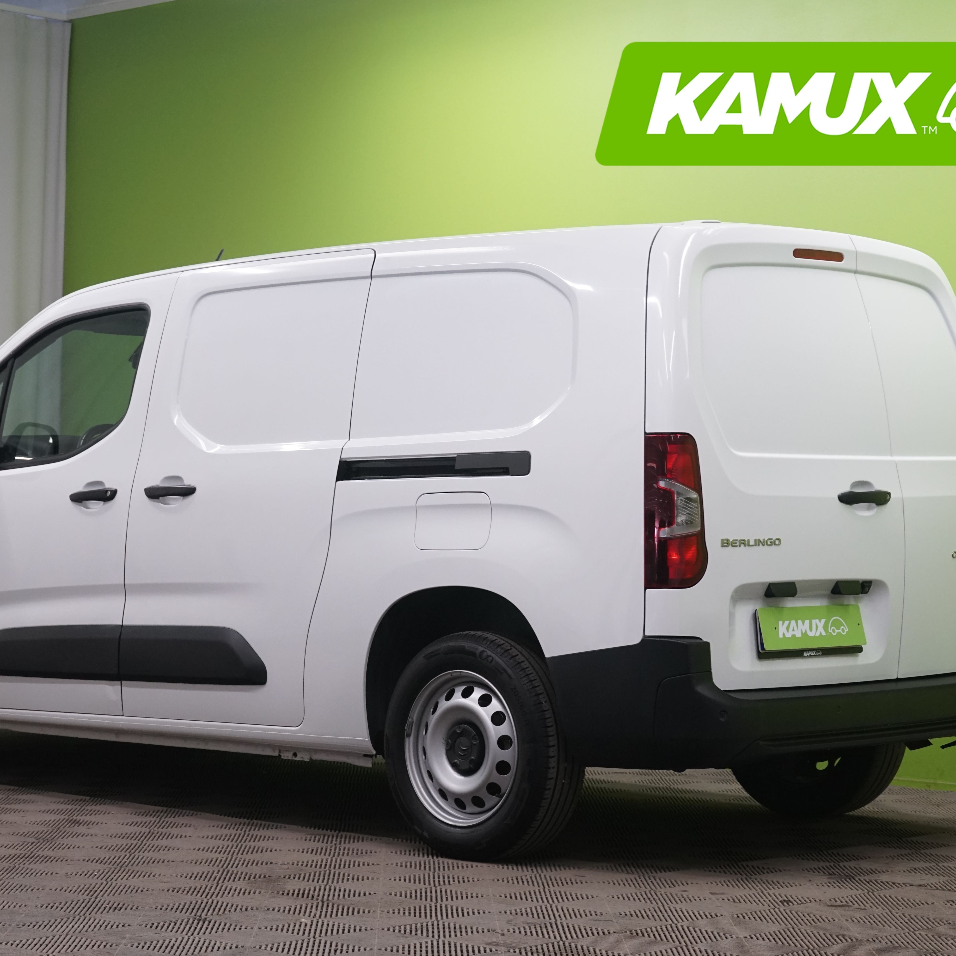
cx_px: 414
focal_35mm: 82
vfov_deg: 21.1
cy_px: 476
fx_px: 2562
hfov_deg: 21.1
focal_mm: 64
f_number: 7.1
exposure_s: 1/30
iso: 1250
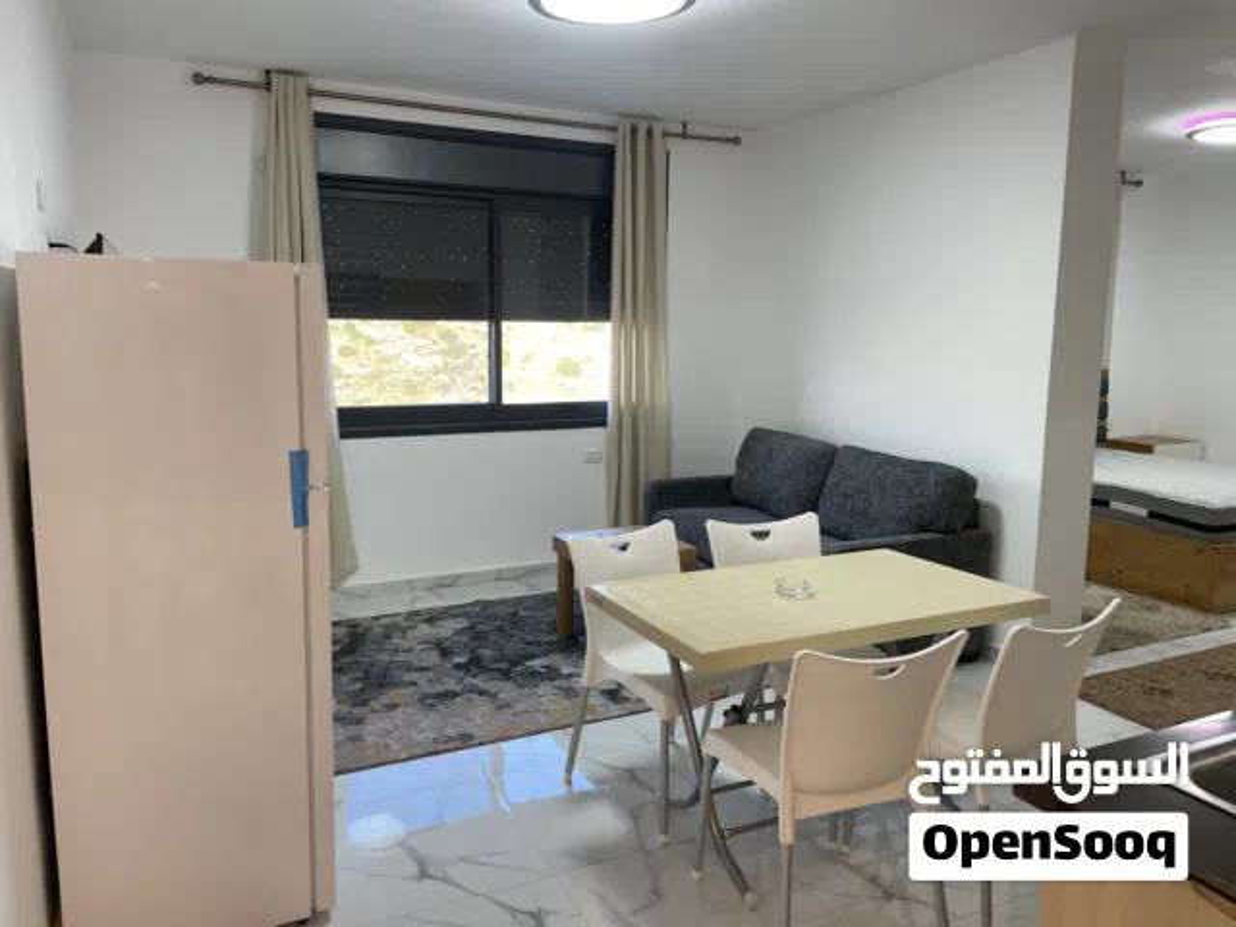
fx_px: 928
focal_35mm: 26
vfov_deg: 53.1
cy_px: 464
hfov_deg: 67.3
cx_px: 618
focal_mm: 4.2
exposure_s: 1/100
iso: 100
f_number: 1.6
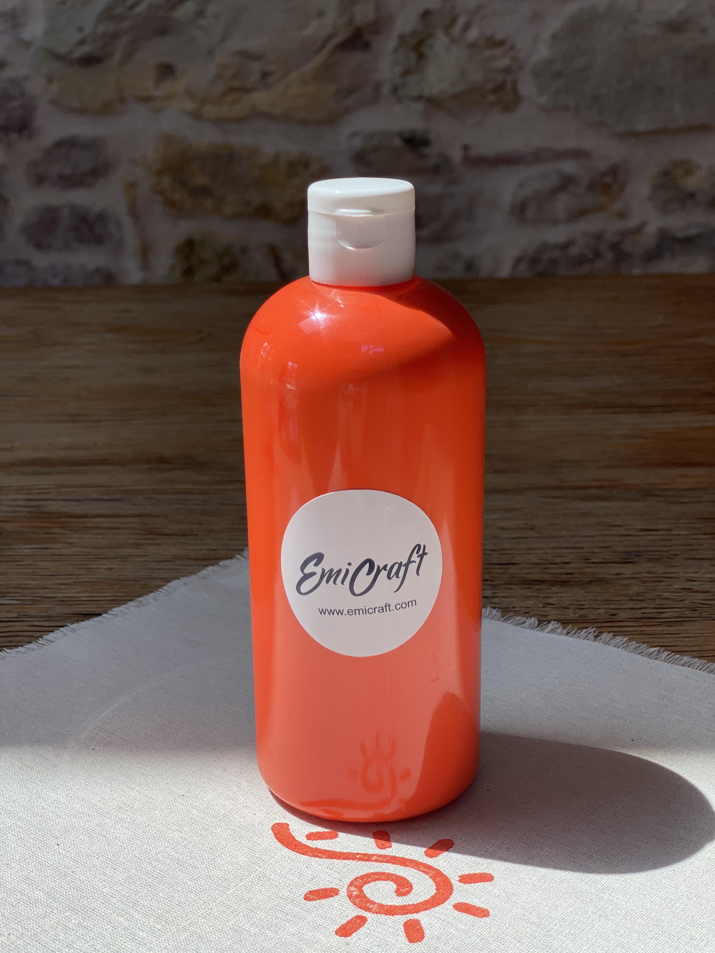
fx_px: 1432
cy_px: 476
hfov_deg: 28.0
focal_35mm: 52
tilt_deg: -19.0
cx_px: 358
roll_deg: +0.0
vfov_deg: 36.8
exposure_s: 1/307
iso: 20
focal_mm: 6
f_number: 2
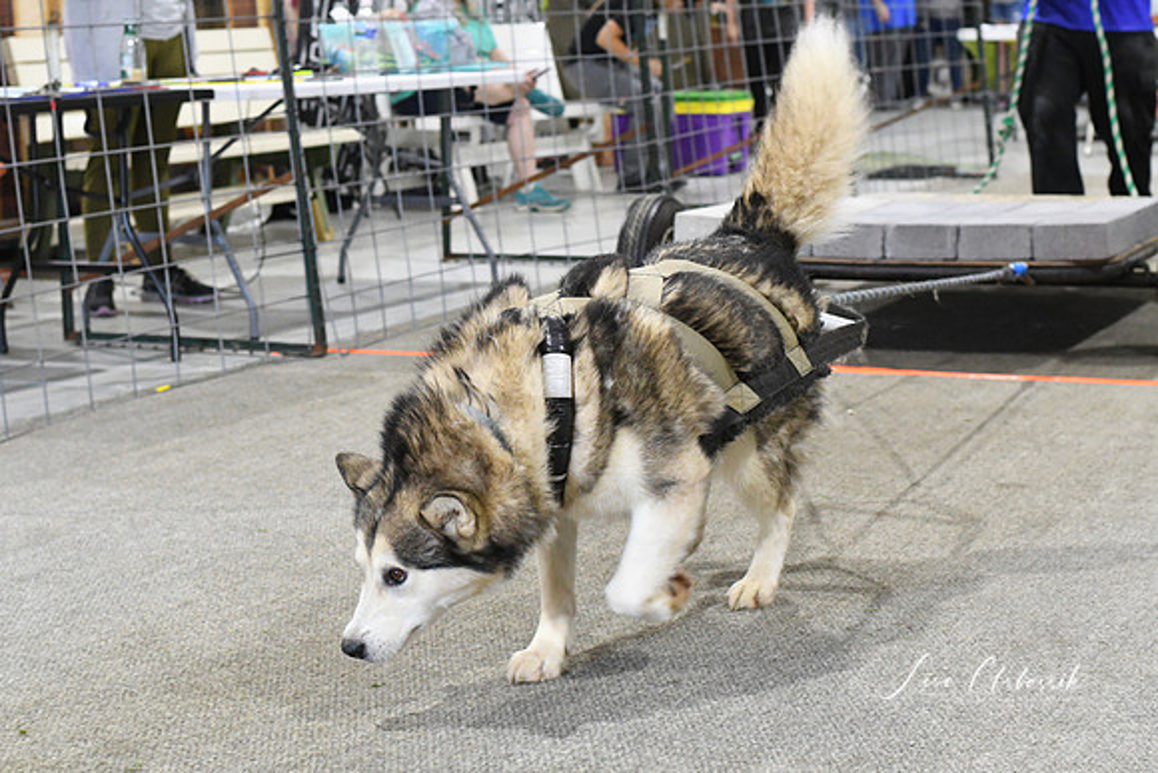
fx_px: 2413
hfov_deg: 27.0
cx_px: 579
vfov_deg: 18.2
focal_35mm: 75
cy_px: 386
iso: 5000
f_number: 4.5
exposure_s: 1/320
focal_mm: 50
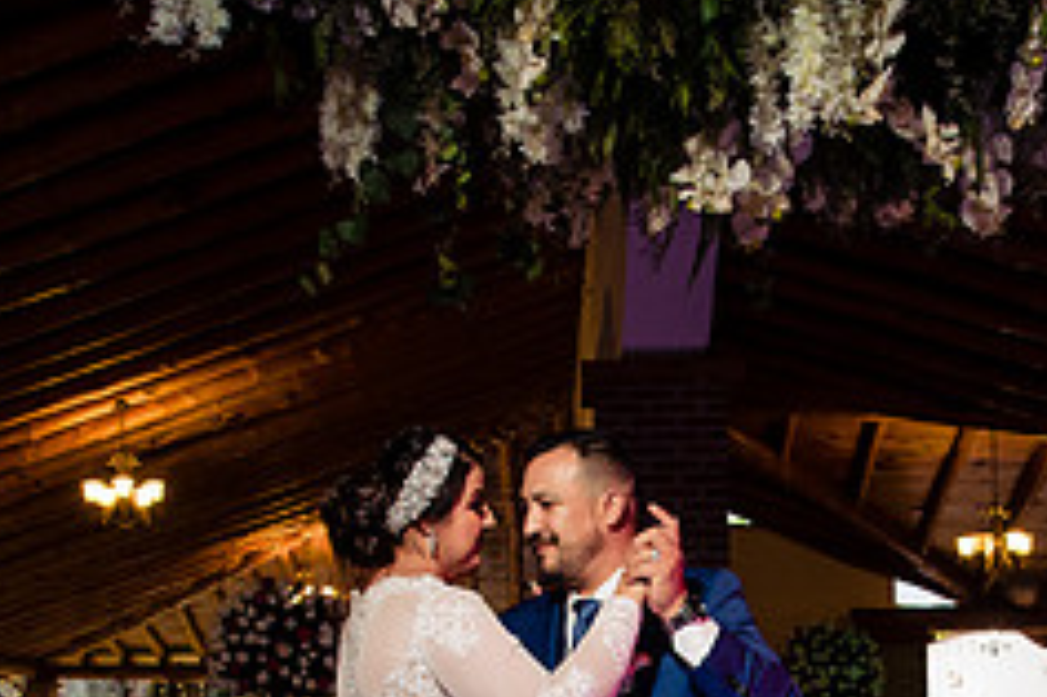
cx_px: 754
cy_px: 788
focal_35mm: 59
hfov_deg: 33.4
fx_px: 1715
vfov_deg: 21.6
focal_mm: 24
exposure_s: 1/100
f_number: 8
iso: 2000
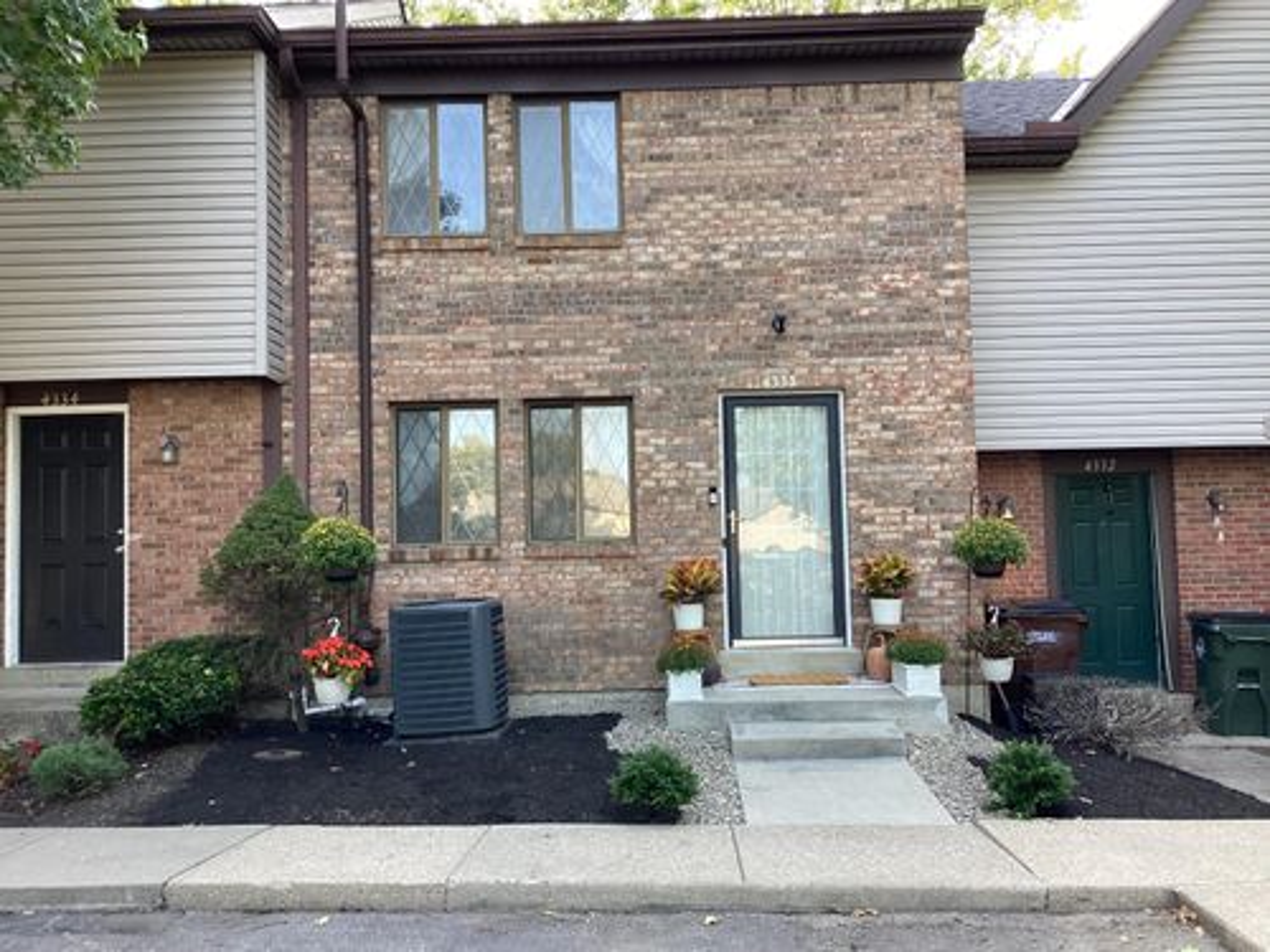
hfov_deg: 58.4
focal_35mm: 31
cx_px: 635
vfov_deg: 45.4
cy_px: 476
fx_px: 1137
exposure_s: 1/120
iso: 50
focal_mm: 3.3
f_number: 2.4
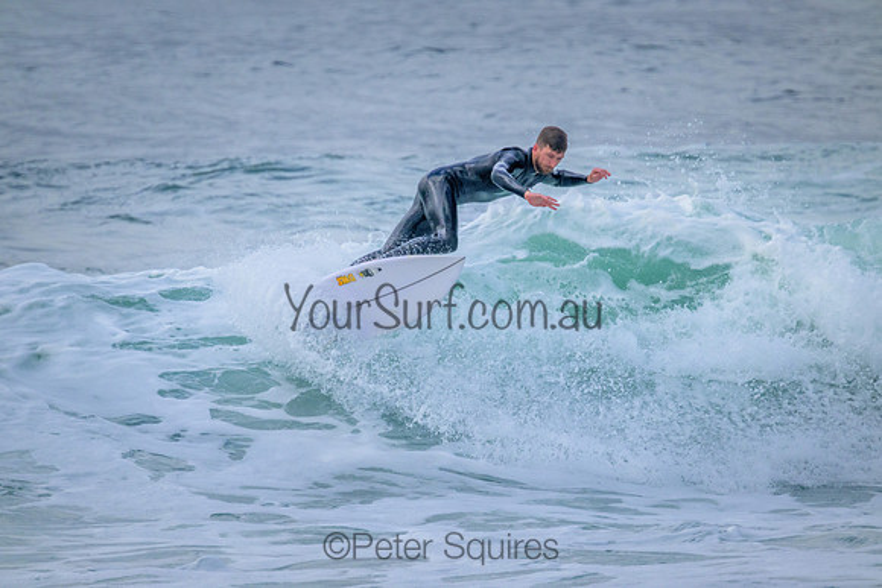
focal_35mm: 800
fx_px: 19604
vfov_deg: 1.7
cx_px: 441
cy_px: 294
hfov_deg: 2.6
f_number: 11
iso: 2500
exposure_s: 1/1600
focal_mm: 800
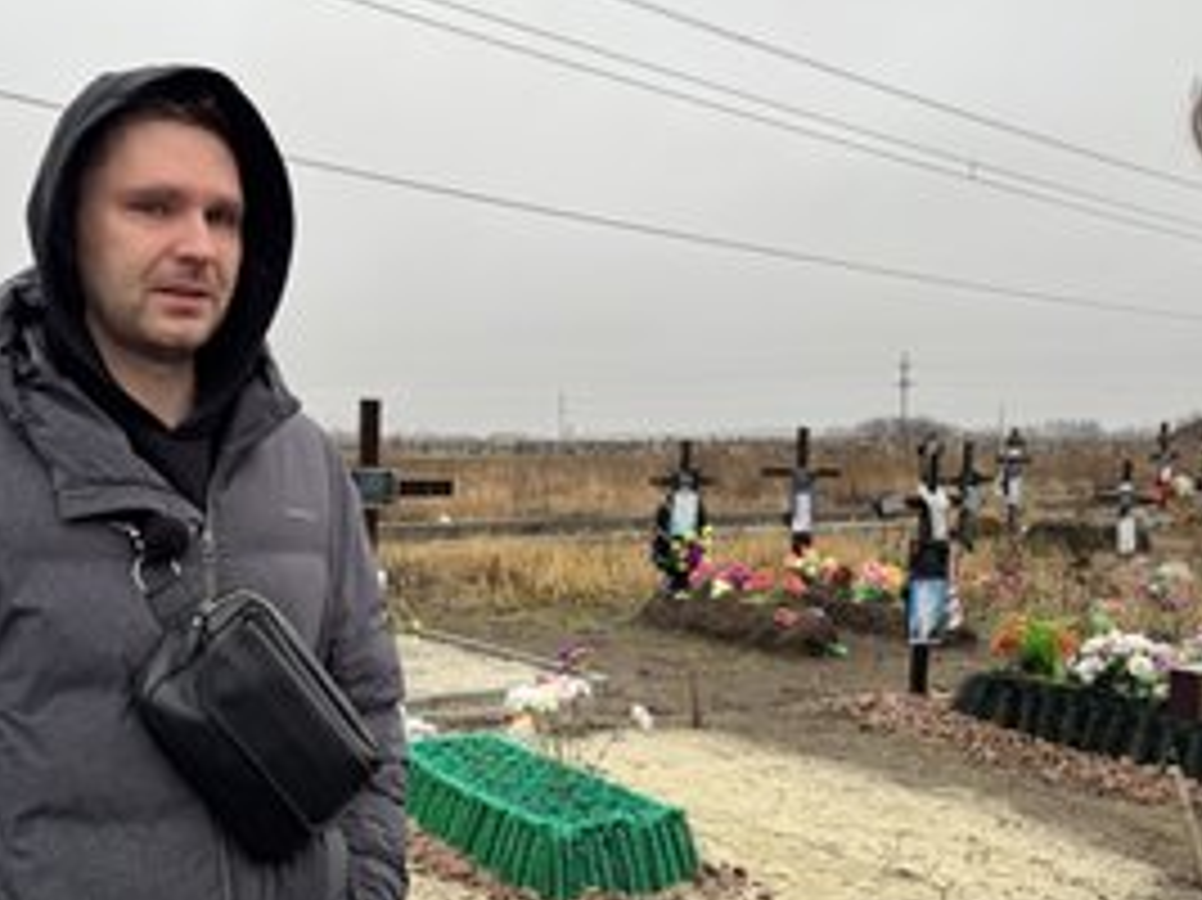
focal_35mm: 36
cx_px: 306
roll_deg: +0.6
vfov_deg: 39.6
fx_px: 1249
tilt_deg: -5.4
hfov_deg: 49.4
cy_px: 482
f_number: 1.78
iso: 80
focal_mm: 6.76
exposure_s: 1/277
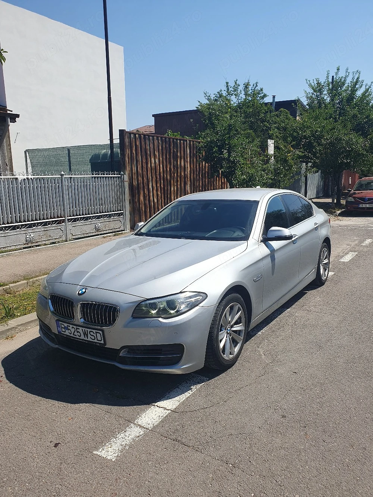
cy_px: 248
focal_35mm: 26
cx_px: 186
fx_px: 373
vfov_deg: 67.3
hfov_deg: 53.1
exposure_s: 1/2000
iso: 50
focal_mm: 4.32
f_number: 2.4
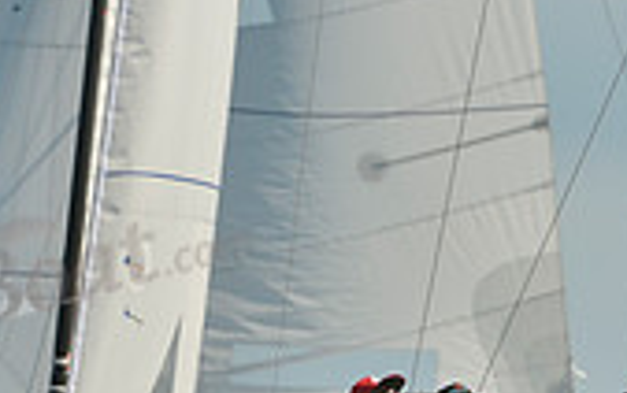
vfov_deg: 0.9
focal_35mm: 1397
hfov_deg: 1.5
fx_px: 23895
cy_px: 436
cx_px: 449
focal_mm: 400
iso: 280
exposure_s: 1/800
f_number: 9
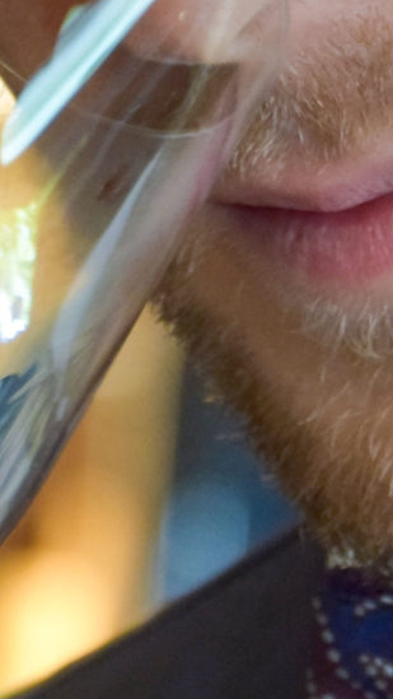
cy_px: 69
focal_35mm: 484
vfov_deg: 4.5
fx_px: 8962
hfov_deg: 2.5
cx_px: 200
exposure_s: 1/60
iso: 1400
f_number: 5.3
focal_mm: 66
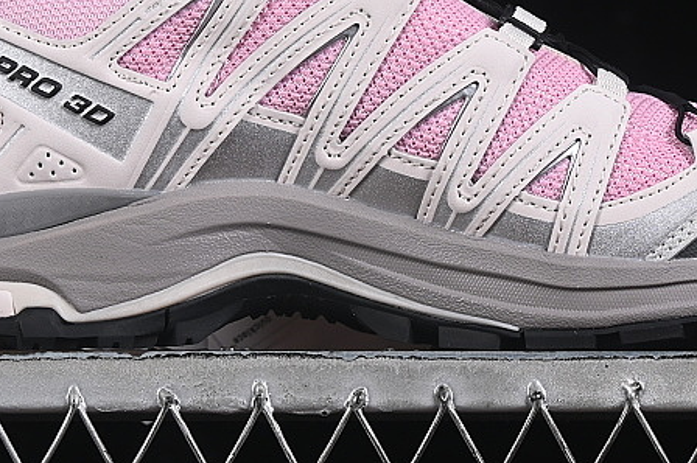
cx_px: 378
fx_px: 3502
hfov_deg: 11.4
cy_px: -3
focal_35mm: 181
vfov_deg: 7.5
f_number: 8
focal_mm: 50
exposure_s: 1/80
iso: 160
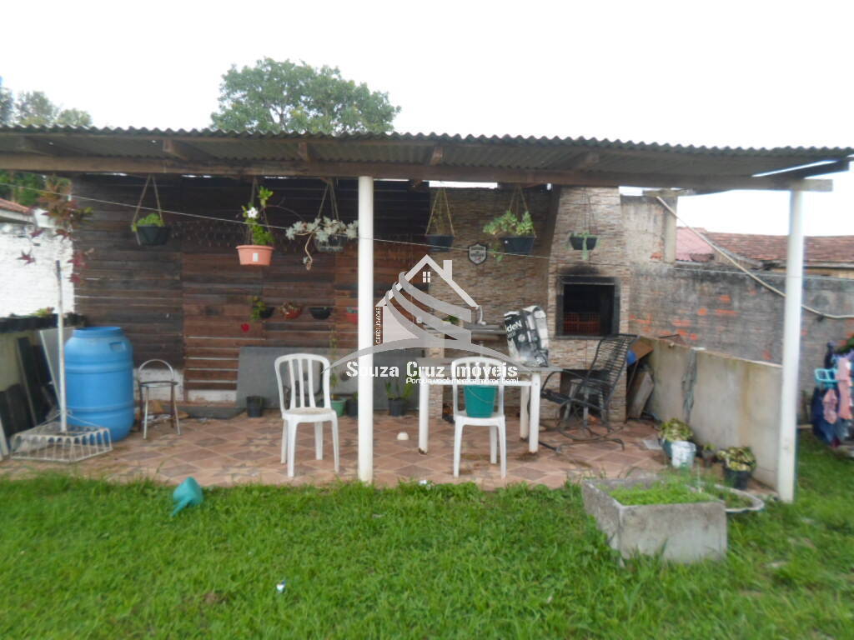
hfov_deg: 69.4
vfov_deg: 54.9
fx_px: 617
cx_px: 427
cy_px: 320
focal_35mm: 25
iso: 80
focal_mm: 4.5
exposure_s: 1/180
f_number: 2.5
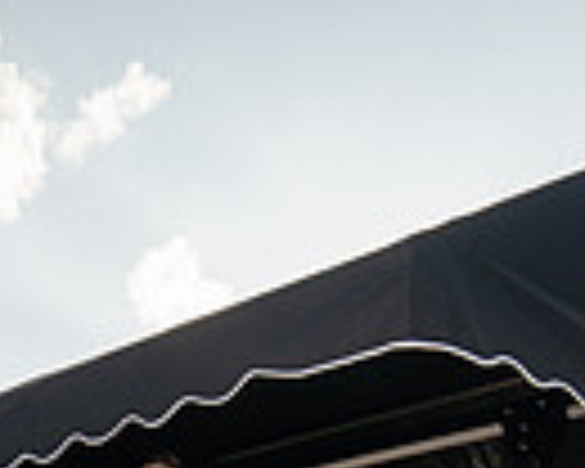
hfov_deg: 23.5
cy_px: 1004
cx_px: 220
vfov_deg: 14.7
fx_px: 1402
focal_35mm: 81
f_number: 8
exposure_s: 1/250
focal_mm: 25
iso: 125
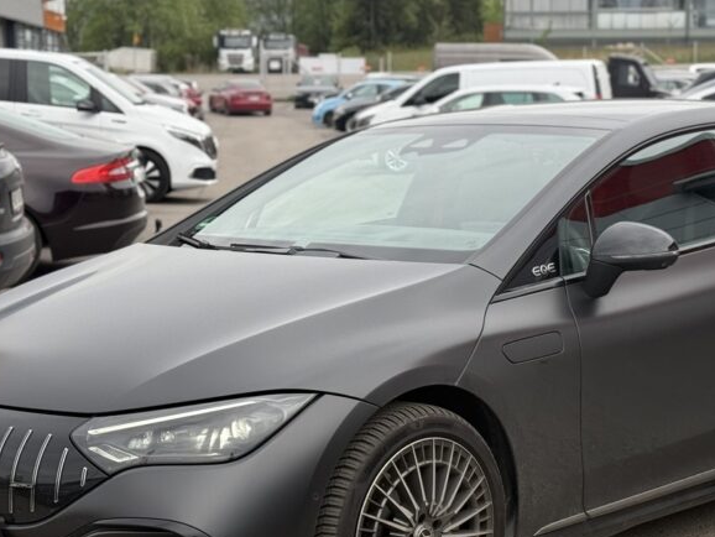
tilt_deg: -8.8
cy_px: 327
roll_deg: -0.3
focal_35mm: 85
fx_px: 1756
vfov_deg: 17.4
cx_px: 424
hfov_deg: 23.0
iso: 80
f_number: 1.78
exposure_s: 1/631
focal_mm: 6.76
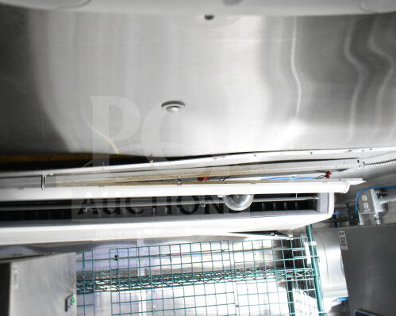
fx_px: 363
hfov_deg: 56.8
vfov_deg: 47.1
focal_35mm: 31
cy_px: 159
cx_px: 160
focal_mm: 18
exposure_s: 1/30
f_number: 3.5
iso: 5600
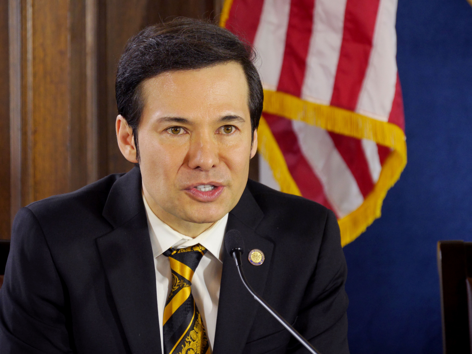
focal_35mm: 204
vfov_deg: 7.3
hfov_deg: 9.7
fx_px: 2782
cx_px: 236
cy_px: 177
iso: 1600
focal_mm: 102
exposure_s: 1/40
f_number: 5.4
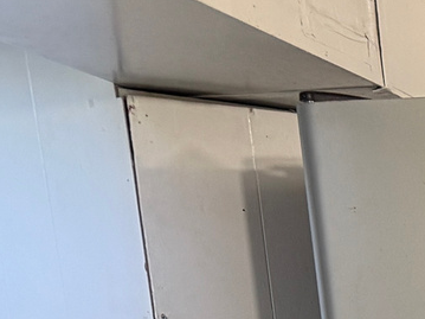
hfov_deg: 11.2
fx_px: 1681
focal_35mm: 137
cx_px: 1115
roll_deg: +1.1
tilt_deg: -12.6
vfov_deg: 9.4
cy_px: 823
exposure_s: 1/60
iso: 125
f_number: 1.78
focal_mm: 6.76
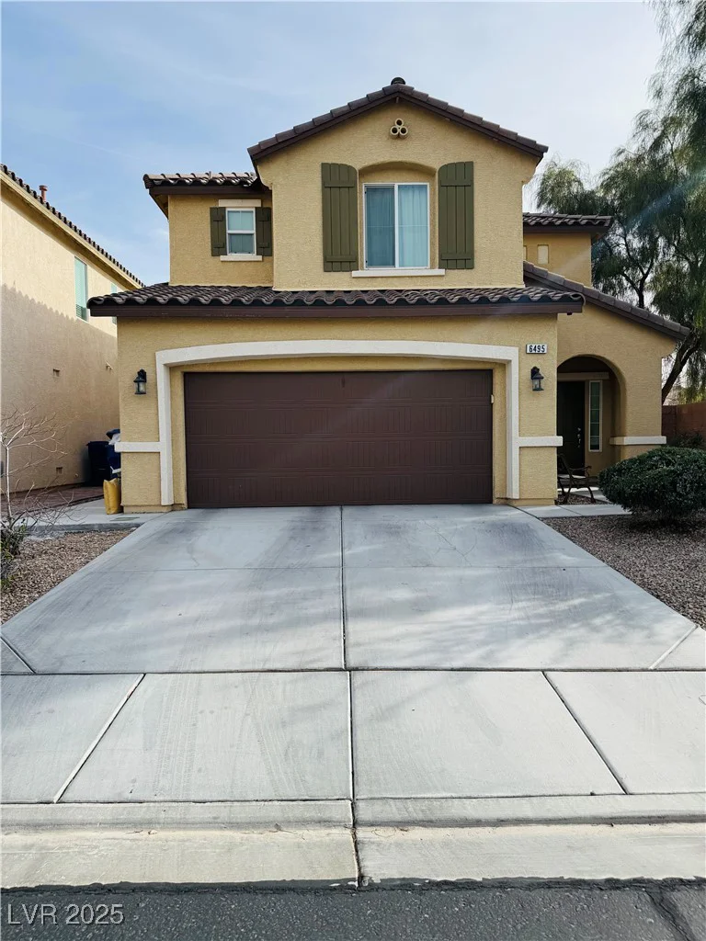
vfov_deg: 71.6
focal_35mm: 24
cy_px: 470
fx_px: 653
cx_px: 353
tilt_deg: -2.0
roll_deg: +1.5
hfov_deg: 56.8
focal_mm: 6.76
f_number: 1.78
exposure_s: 1/4608
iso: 80
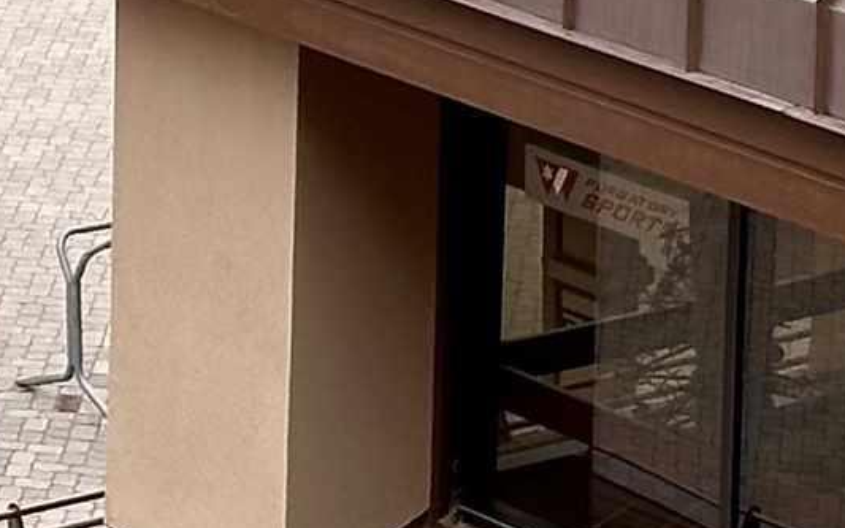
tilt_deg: -9.6
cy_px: -694
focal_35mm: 293
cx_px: -71
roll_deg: -0.9
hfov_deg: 7.1
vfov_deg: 4.4
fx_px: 6747
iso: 64
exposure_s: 1/1453
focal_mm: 6.86
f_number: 1.78
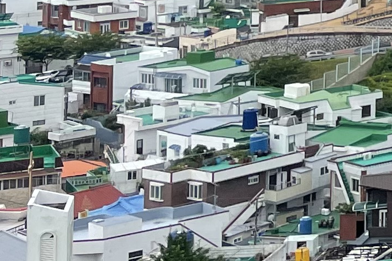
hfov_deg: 10.7
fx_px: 1666
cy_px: -273
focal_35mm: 153
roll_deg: -0.1
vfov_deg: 8.5
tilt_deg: +2.7
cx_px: 1053
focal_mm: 4.2
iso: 32
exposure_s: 1/5291
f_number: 1.6
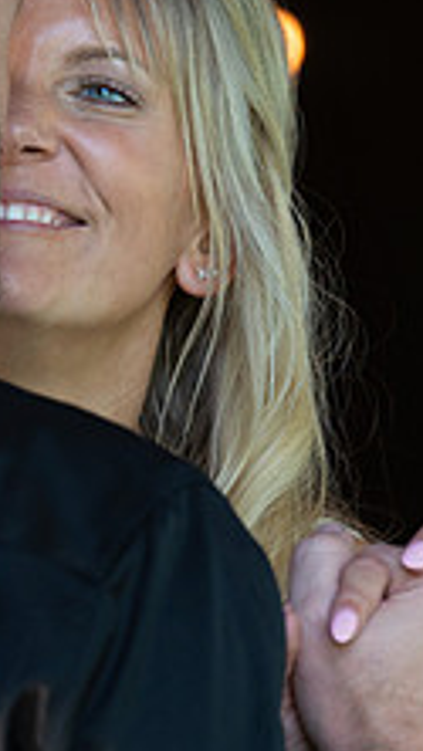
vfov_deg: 3.9
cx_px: 98
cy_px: 279
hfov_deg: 2.2
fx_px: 10899
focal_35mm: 547
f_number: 6.3
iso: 1000
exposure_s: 1/160
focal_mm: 200
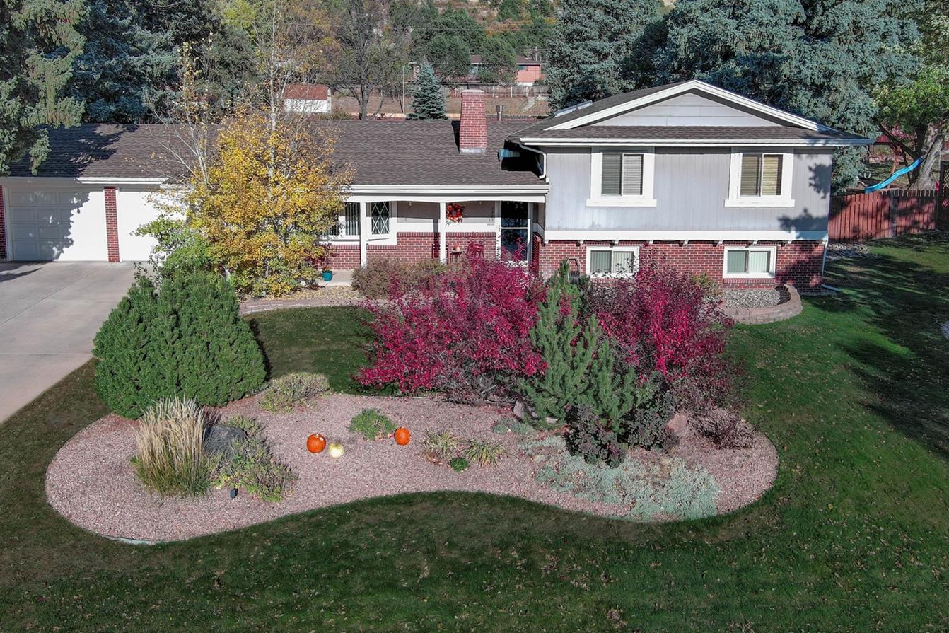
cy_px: 274
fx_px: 923
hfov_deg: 54.4
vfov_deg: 37.8
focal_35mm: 35
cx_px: 477
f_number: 2.8
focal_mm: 10.57
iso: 100
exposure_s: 1/1400
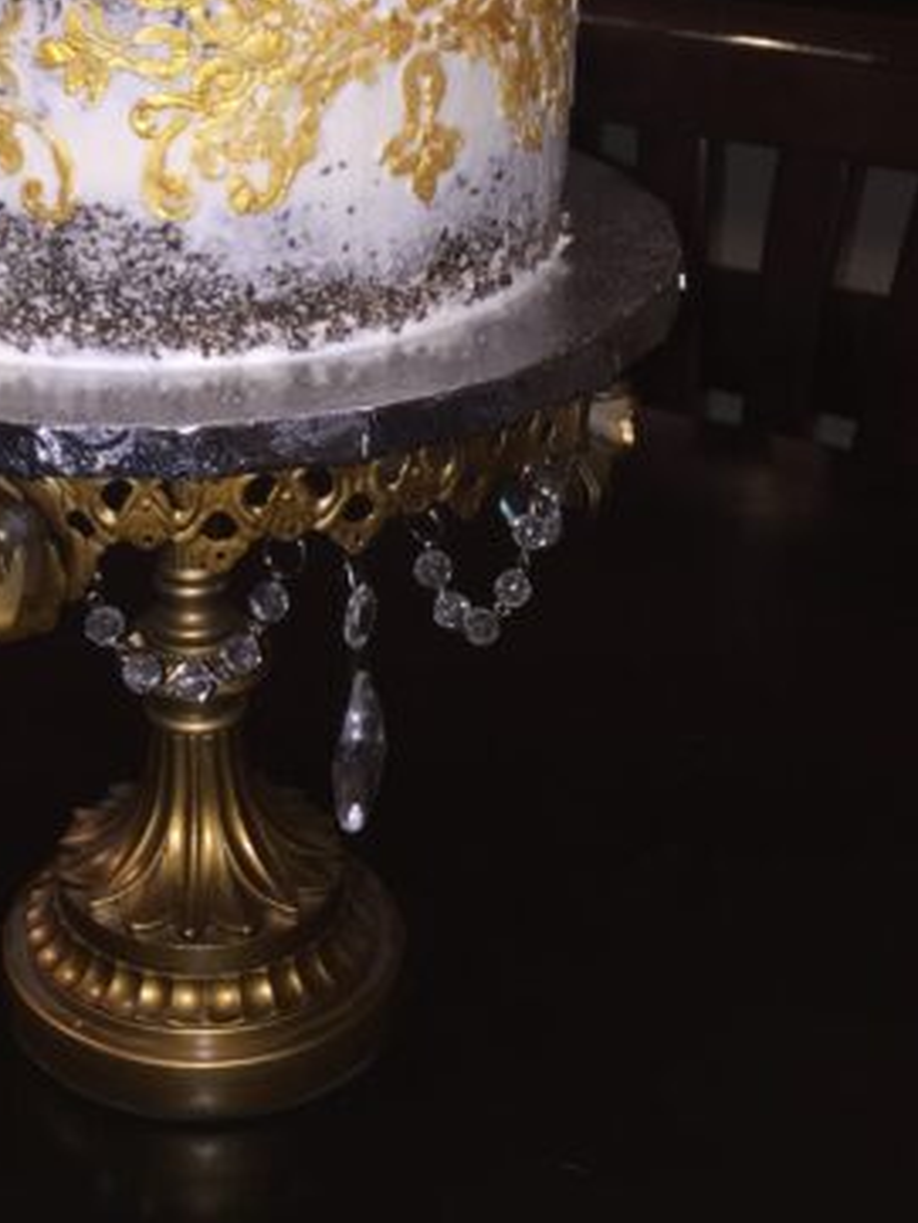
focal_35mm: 61
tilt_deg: -12.0
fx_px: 2156
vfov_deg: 29.7
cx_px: 152
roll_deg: +1.5
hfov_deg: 23.6
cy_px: 17
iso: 40
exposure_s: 1/30
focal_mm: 4.15
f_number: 2.2
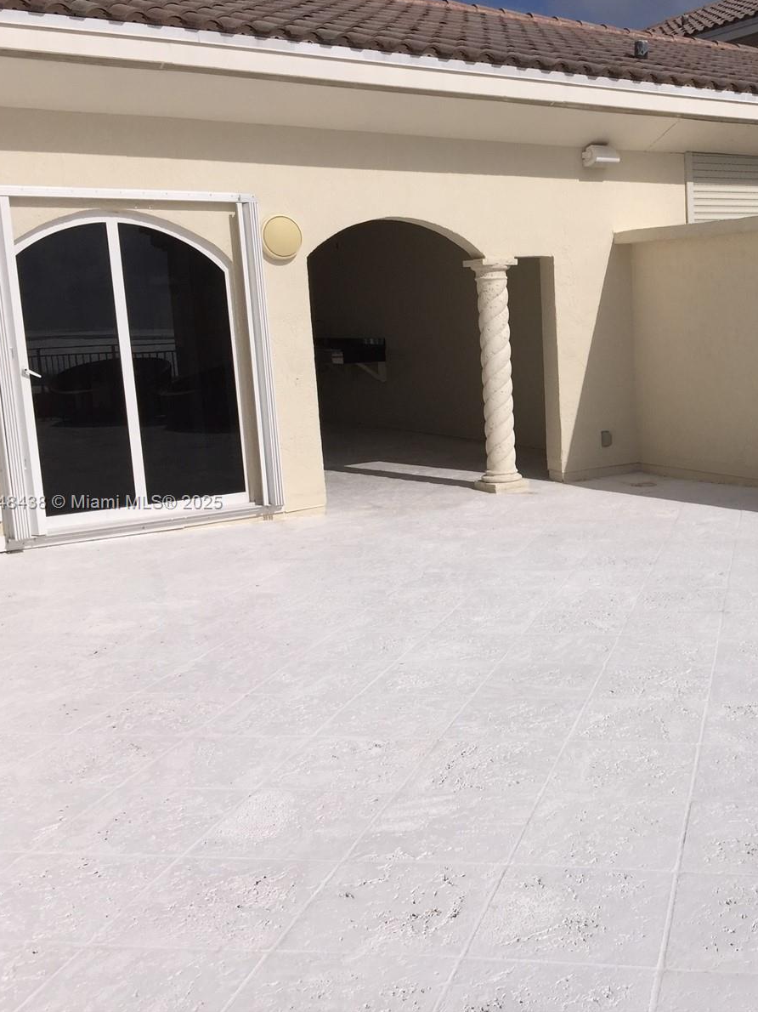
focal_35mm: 39
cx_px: 630
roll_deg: +1.5
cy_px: 503
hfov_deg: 35.4
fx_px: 1139
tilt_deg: -11.7
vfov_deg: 47.9
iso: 32
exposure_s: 1/9901
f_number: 2.2
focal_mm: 4.15
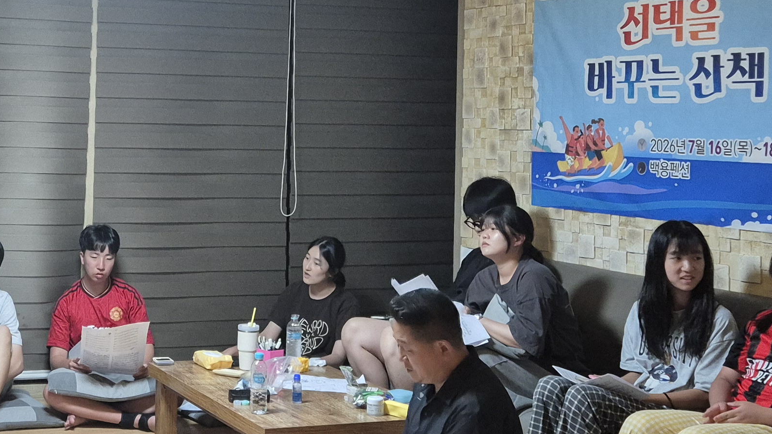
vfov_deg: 19.0
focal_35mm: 63
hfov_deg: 32.6
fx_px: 1290
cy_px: 103
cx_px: 174
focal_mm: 5.4
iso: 800
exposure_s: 1/120
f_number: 1.8
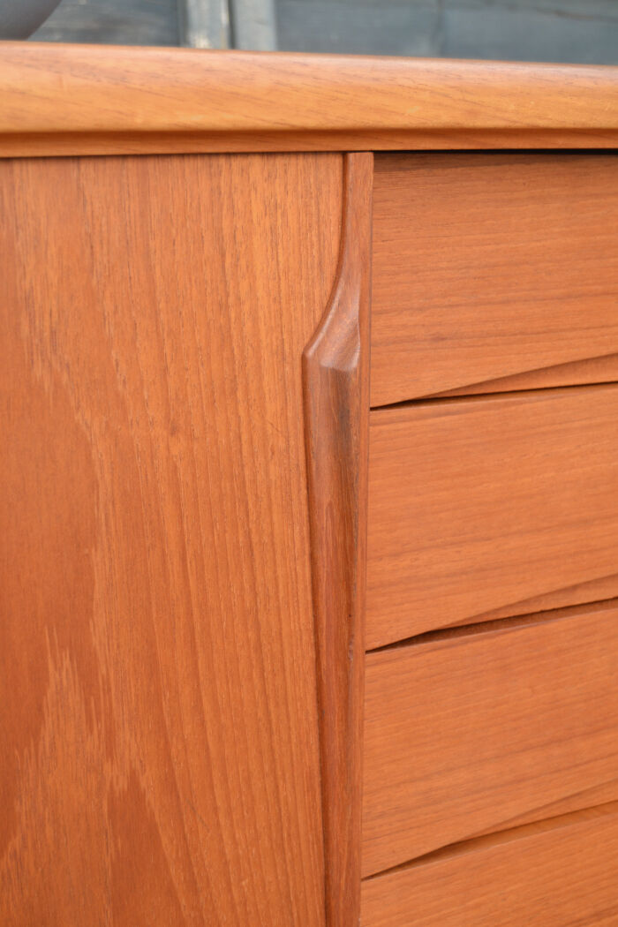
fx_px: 1545
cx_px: 309
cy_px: 464
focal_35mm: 60
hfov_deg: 22.6
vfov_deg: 33.4
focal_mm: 40
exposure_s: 1/125
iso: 360
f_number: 5.6
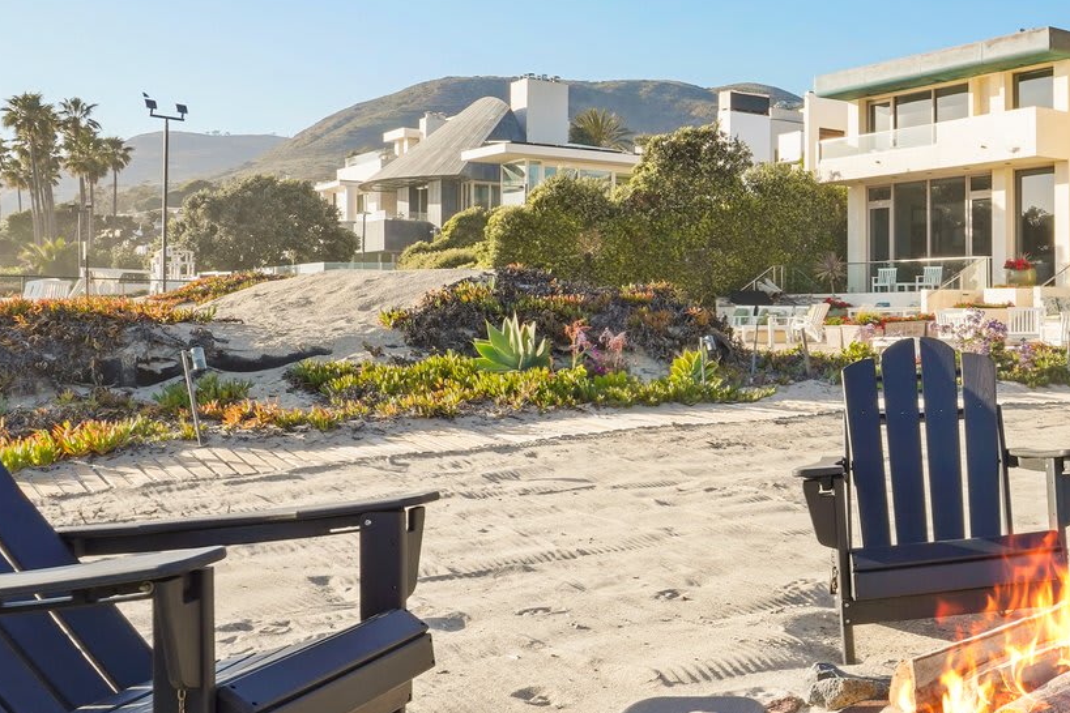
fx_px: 1189
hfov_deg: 43.1
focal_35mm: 40
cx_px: 1015
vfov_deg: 33.3
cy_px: 297
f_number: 14
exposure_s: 1/30
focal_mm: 16
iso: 400
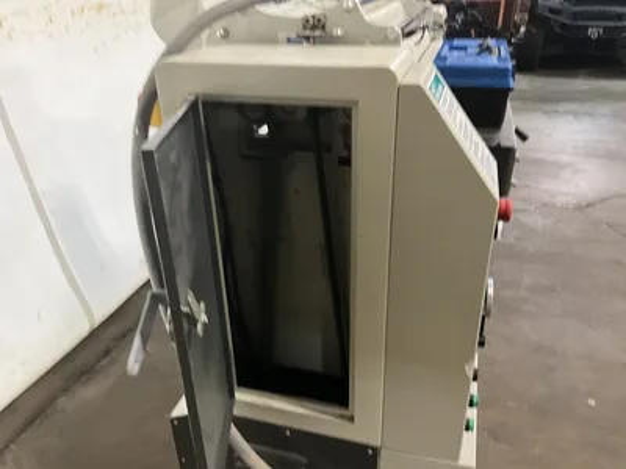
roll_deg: +1.2
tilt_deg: -26.0
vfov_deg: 48.2
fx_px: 524
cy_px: 234
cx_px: 313
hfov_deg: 61.7
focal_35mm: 29
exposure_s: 1/36
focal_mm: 3
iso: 320
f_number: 1.8
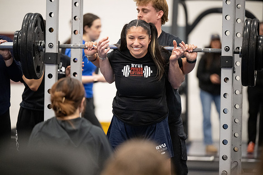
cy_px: 88
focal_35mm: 200
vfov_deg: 6.9
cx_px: 132
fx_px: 1461
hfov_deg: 10.3
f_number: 2.8
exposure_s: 1/200
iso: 6400
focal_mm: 200
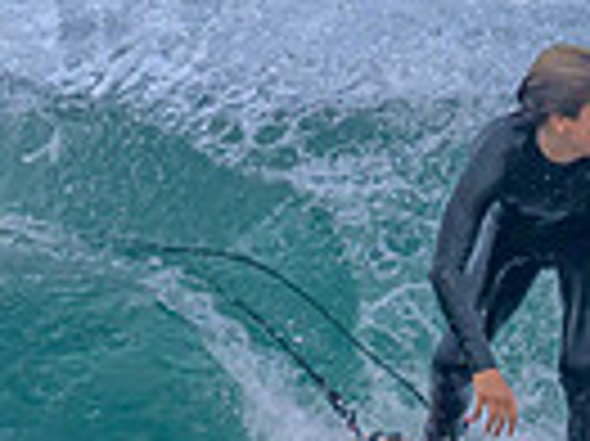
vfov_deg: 0.3
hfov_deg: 0.5
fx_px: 72286
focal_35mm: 4245
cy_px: 380
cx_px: 783
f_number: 11
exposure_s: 1/2000
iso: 1400
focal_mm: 800
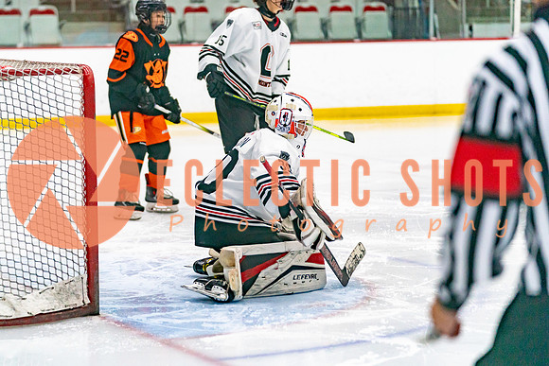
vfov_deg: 10.5
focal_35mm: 130
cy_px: 183
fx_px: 1986
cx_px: 233
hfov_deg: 15.7
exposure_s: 1/1250
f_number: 2.8
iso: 3200
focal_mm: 113
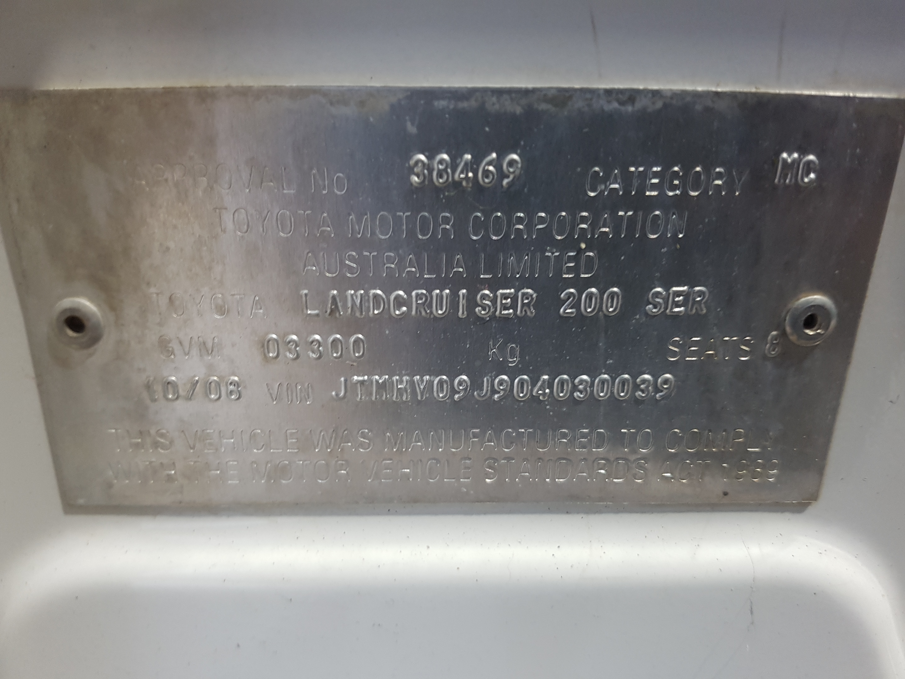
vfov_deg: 53.1
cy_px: 340
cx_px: 452
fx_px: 680
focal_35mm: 26
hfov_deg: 67.3
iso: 125
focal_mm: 4.2
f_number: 1.7
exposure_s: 1/50
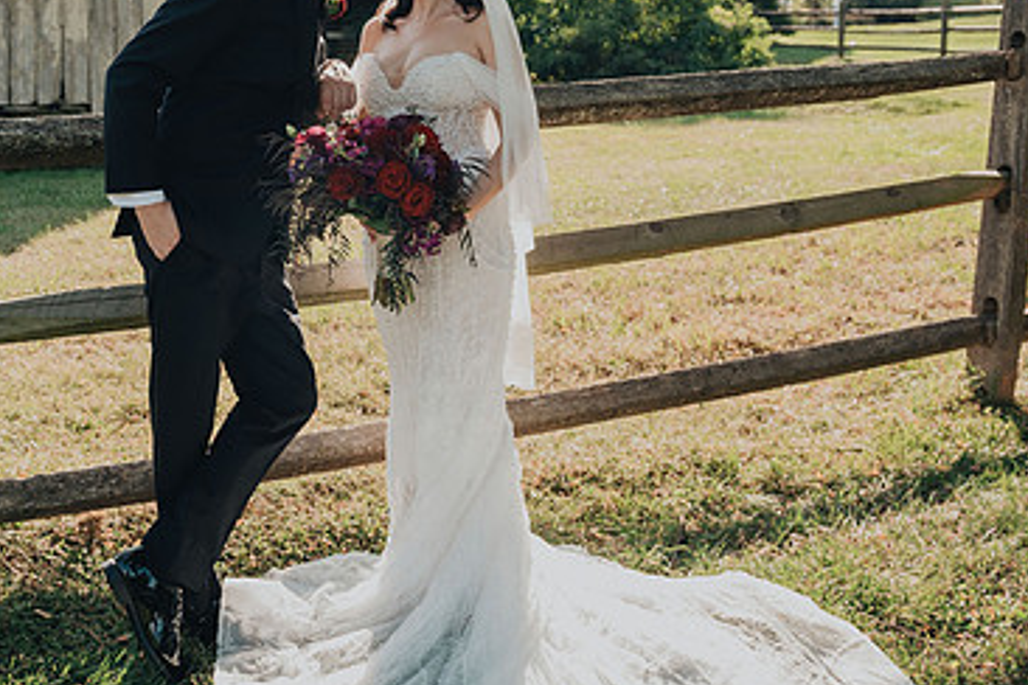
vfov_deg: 34.3
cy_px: 164
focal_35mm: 38
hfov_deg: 49.7
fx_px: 1085
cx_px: 334
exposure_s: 1/800
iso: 400
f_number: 4
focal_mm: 24
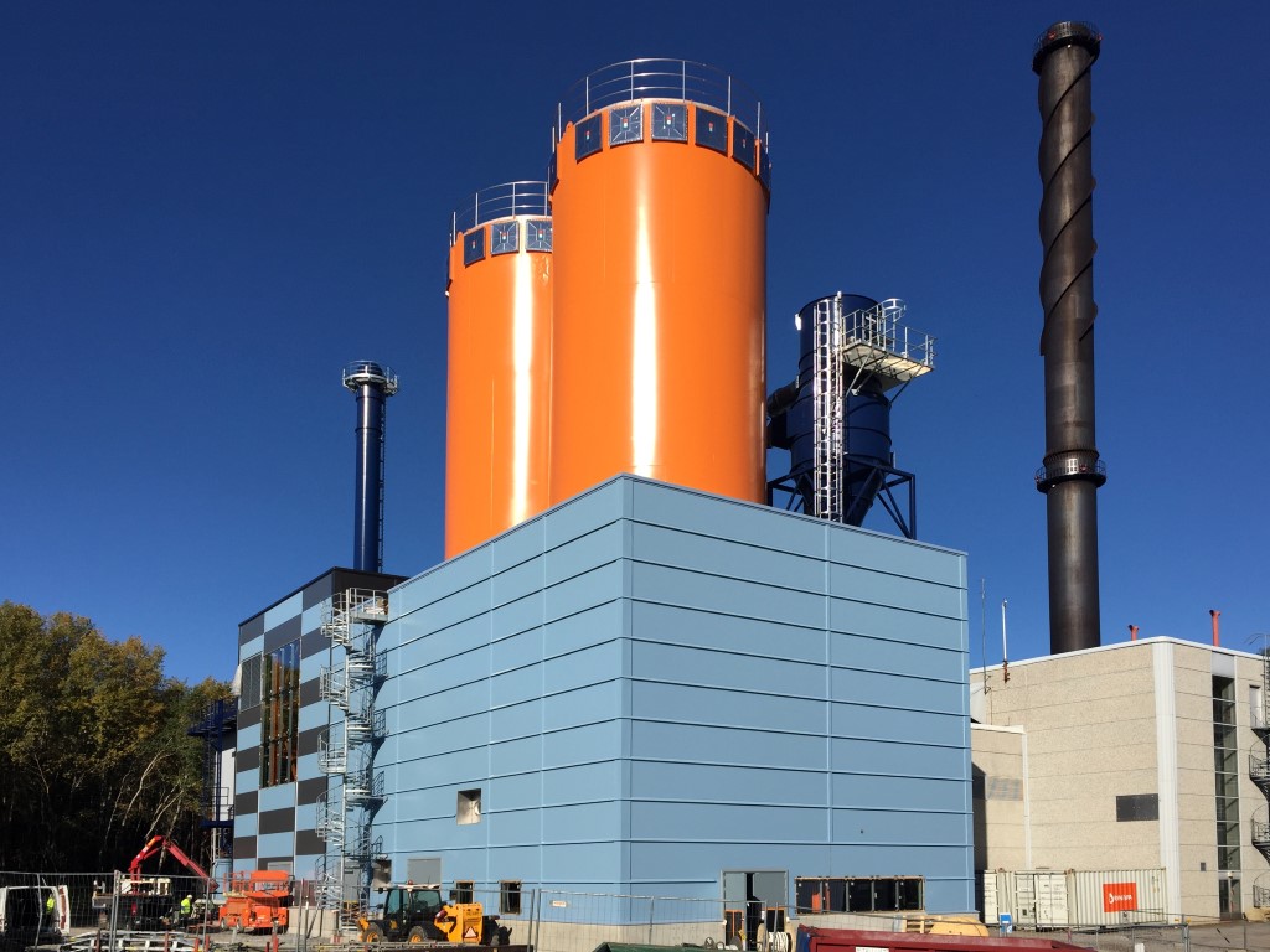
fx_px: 1064
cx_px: 635
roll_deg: +0.1
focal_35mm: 29
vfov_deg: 48.2
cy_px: 476
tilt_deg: +19.6
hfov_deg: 61.7
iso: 32
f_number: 2.2
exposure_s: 1/2639
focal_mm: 4.15
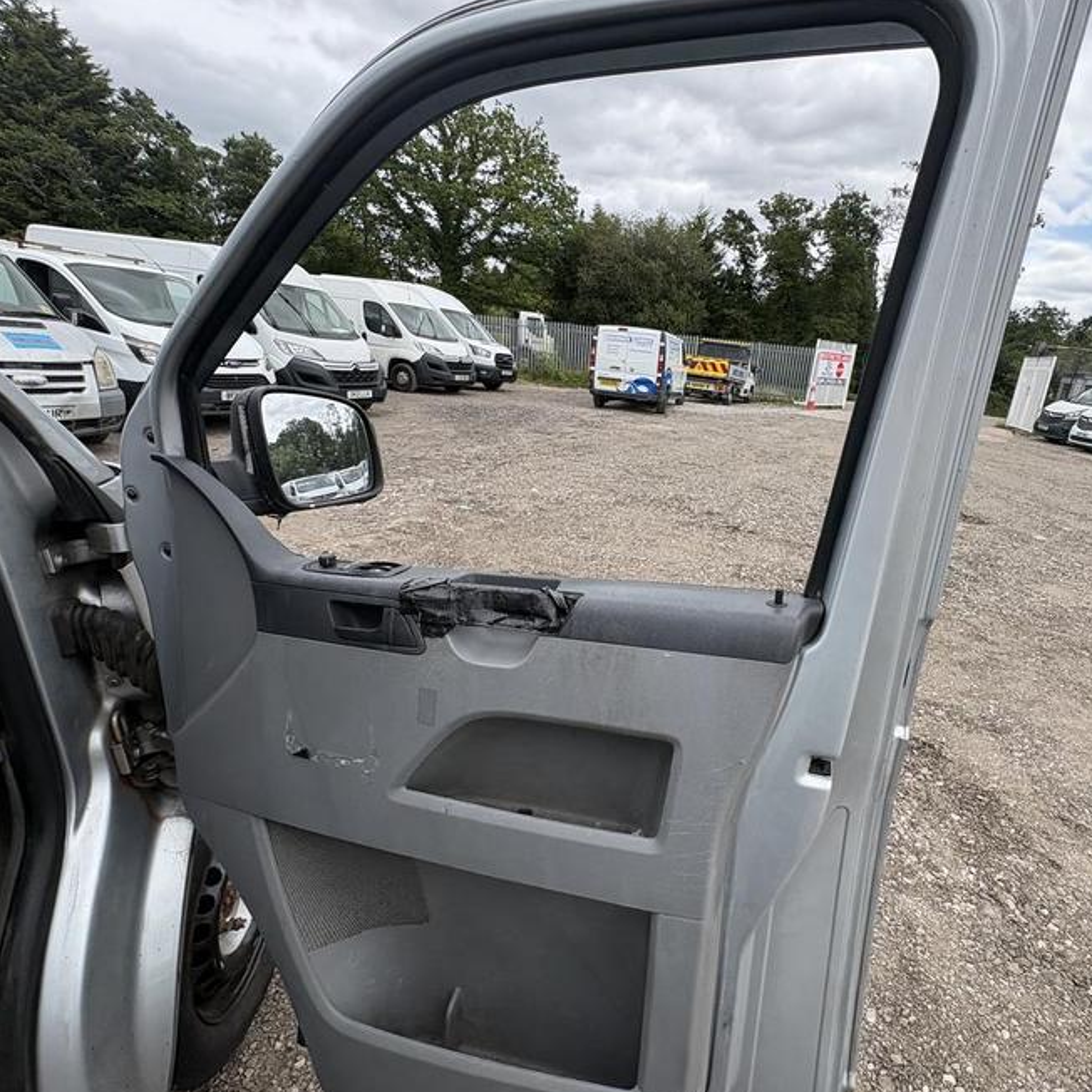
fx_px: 607
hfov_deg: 82.9
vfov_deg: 84.0
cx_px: 657
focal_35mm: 17
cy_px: 554
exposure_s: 1/831
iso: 40
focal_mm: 2.22
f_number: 2.2
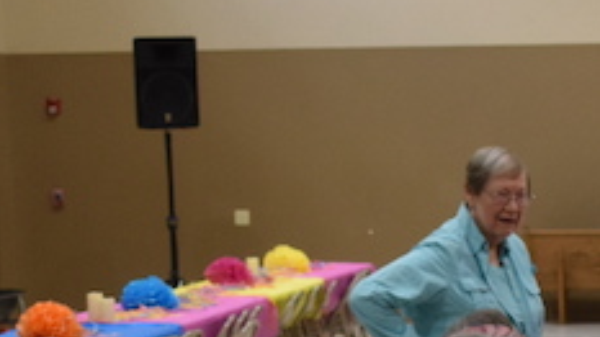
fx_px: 3007
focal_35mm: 189
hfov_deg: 11.2
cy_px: 755
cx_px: 685
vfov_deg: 6.2
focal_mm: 28
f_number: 4.2
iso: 900
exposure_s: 1/125
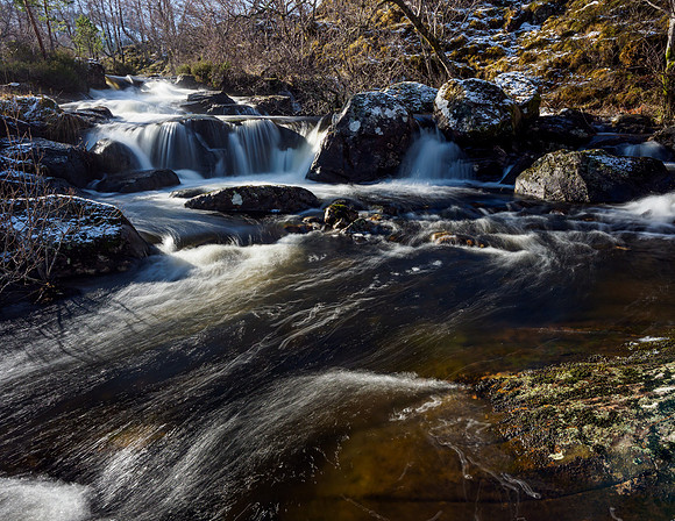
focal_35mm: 24
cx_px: 348
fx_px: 482
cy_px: 260
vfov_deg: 56.8
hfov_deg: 70.0
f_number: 7.1
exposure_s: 1.3
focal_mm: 12
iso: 200
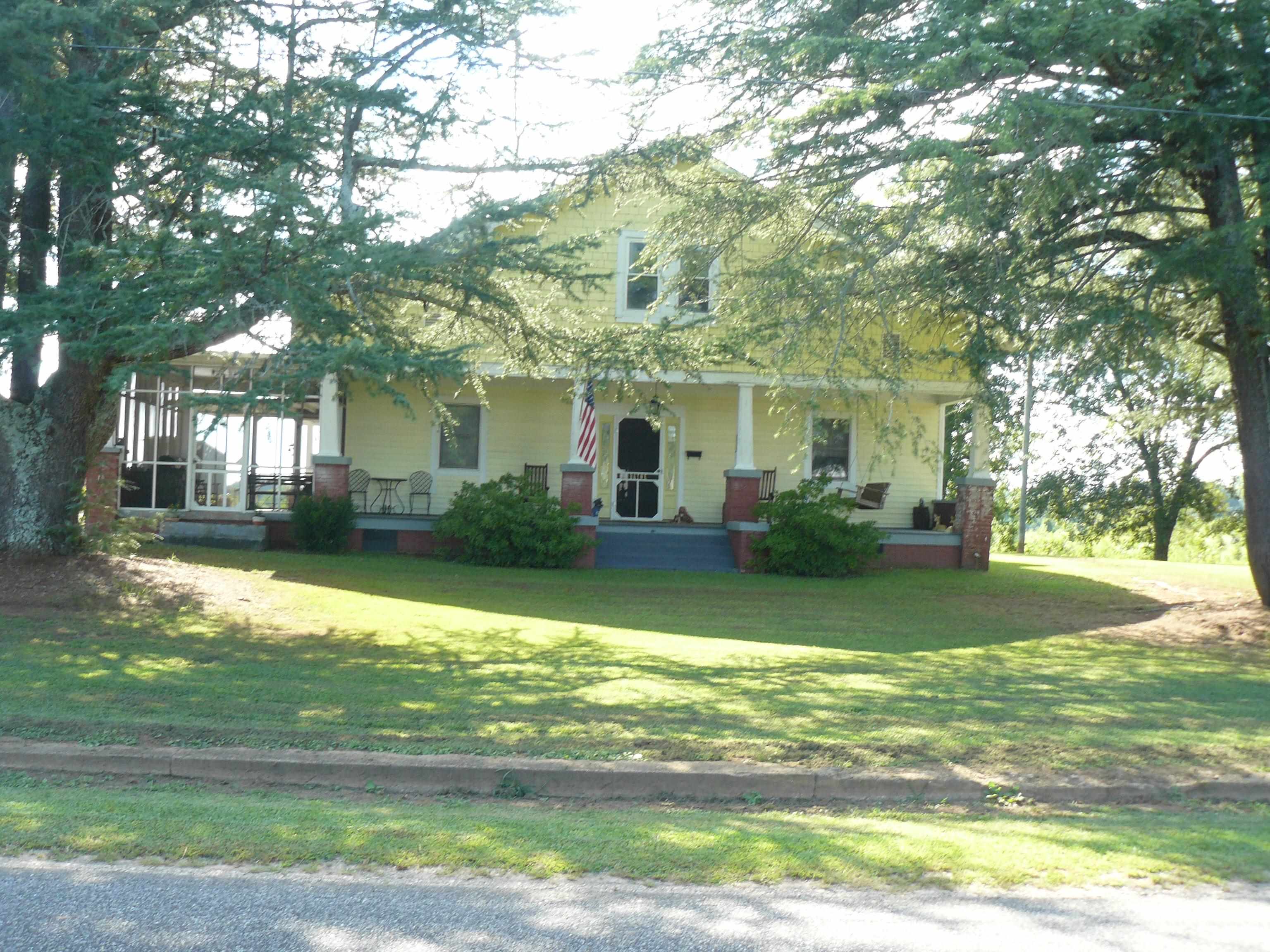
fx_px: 1321
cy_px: 476
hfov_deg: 51.4
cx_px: 635
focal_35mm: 36
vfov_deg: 39.7
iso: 100
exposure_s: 1/50
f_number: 5
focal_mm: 6
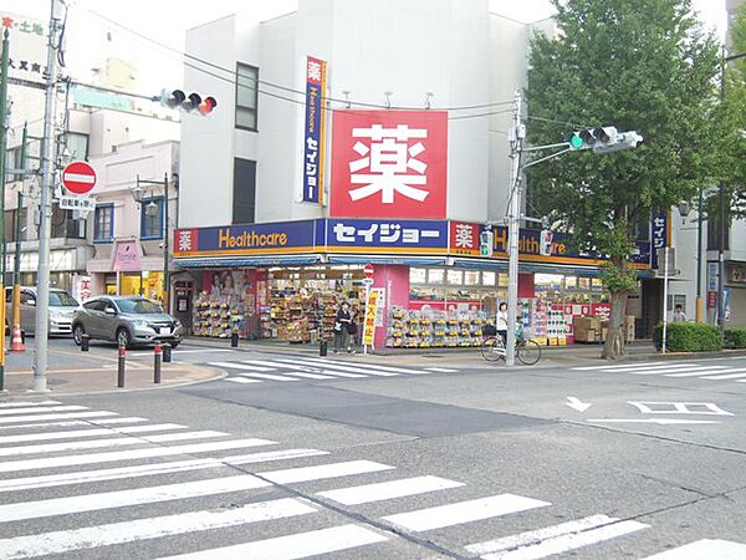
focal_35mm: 40
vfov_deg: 36.0
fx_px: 862
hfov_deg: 46.8
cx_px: 373
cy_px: 280
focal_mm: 7.2
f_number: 2.6
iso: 160
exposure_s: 1/80
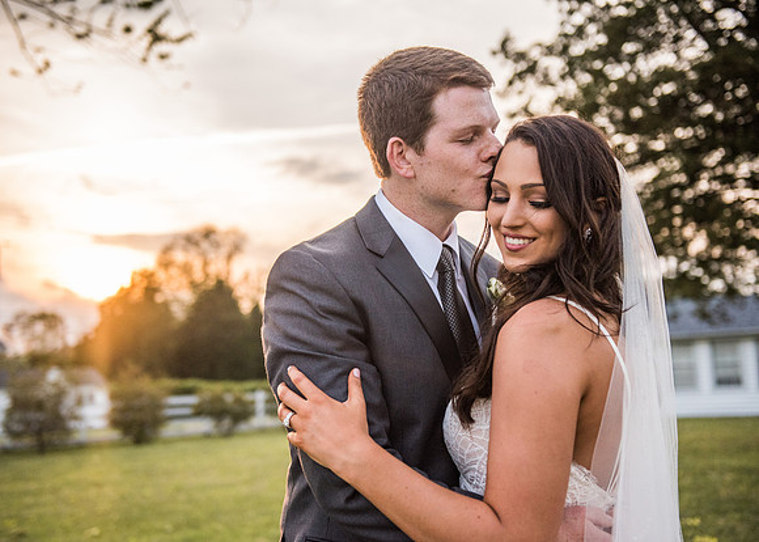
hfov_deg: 38.6
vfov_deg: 28.1
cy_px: 271
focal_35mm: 50
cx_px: 366
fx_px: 1083
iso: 1000
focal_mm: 48
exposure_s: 1/4000
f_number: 2.8
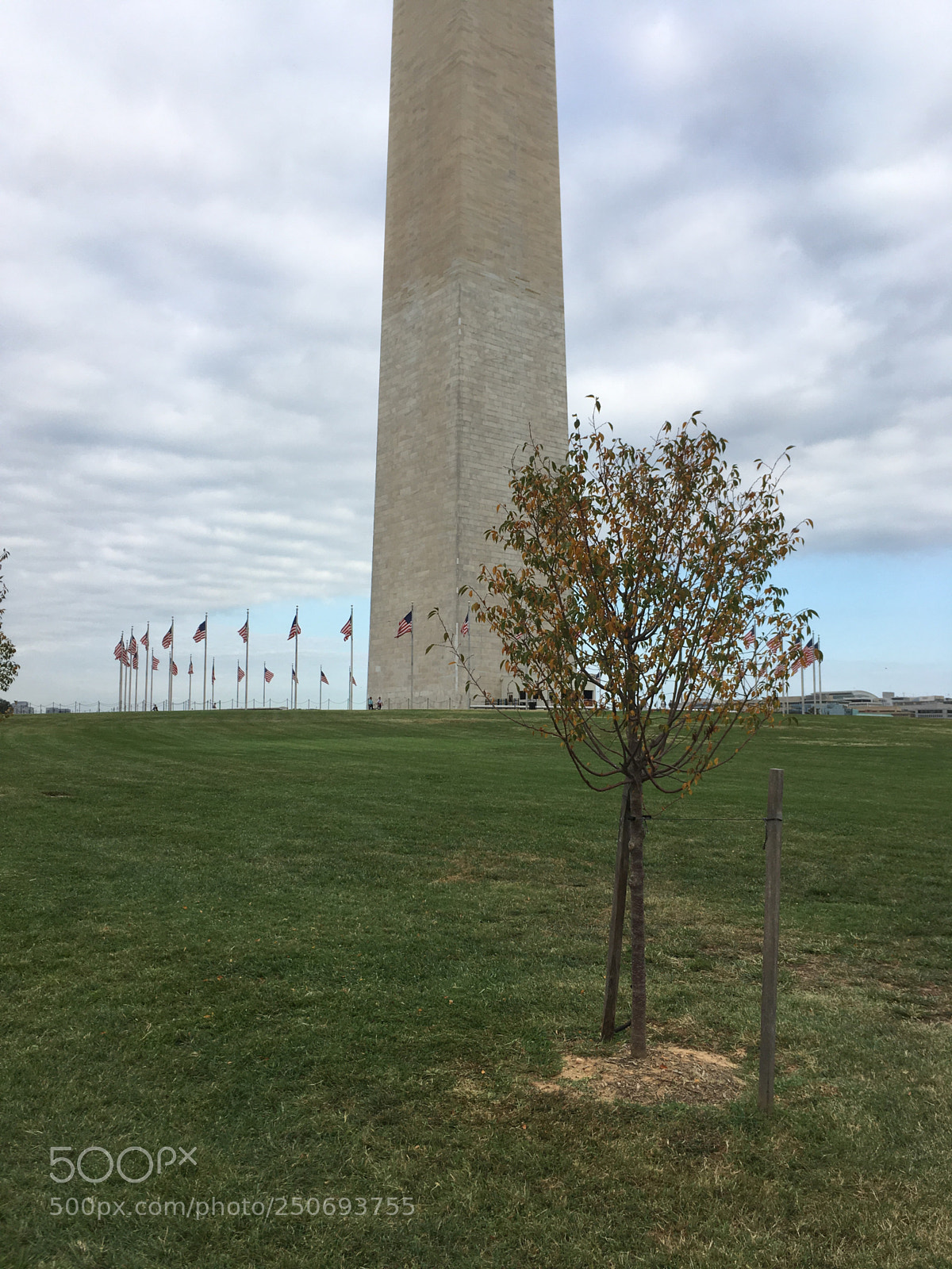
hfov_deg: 48.2
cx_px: 476
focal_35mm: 29
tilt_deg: +5.8
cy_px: 634
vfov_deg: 61.7
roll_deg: +0.2
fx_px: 1063
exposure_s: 1/905
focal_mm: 4.15
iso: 25
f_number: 2.2
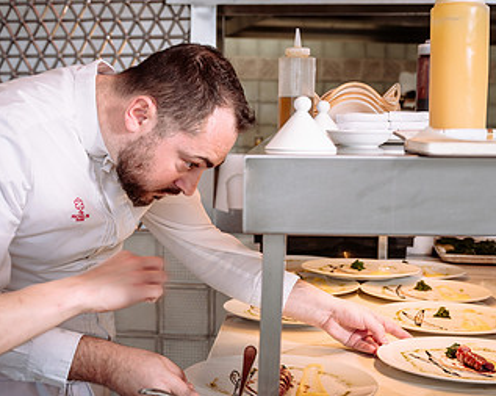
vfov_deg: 23.8
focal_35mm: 64
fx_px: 939
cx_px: 195
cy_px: 235
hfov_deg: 29.5
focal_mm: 35
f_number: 4
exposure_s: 1/80
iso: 100
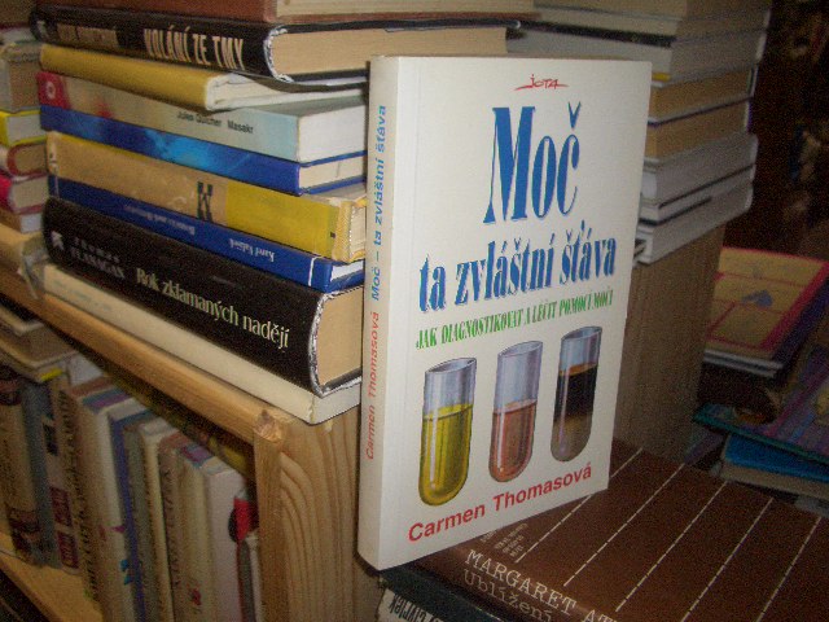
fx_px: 838
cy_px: 311
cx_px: 414
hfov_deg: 52.6
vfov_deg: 40.7
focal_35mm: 35
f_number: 2.6
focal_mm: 5.8
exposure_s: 1/60
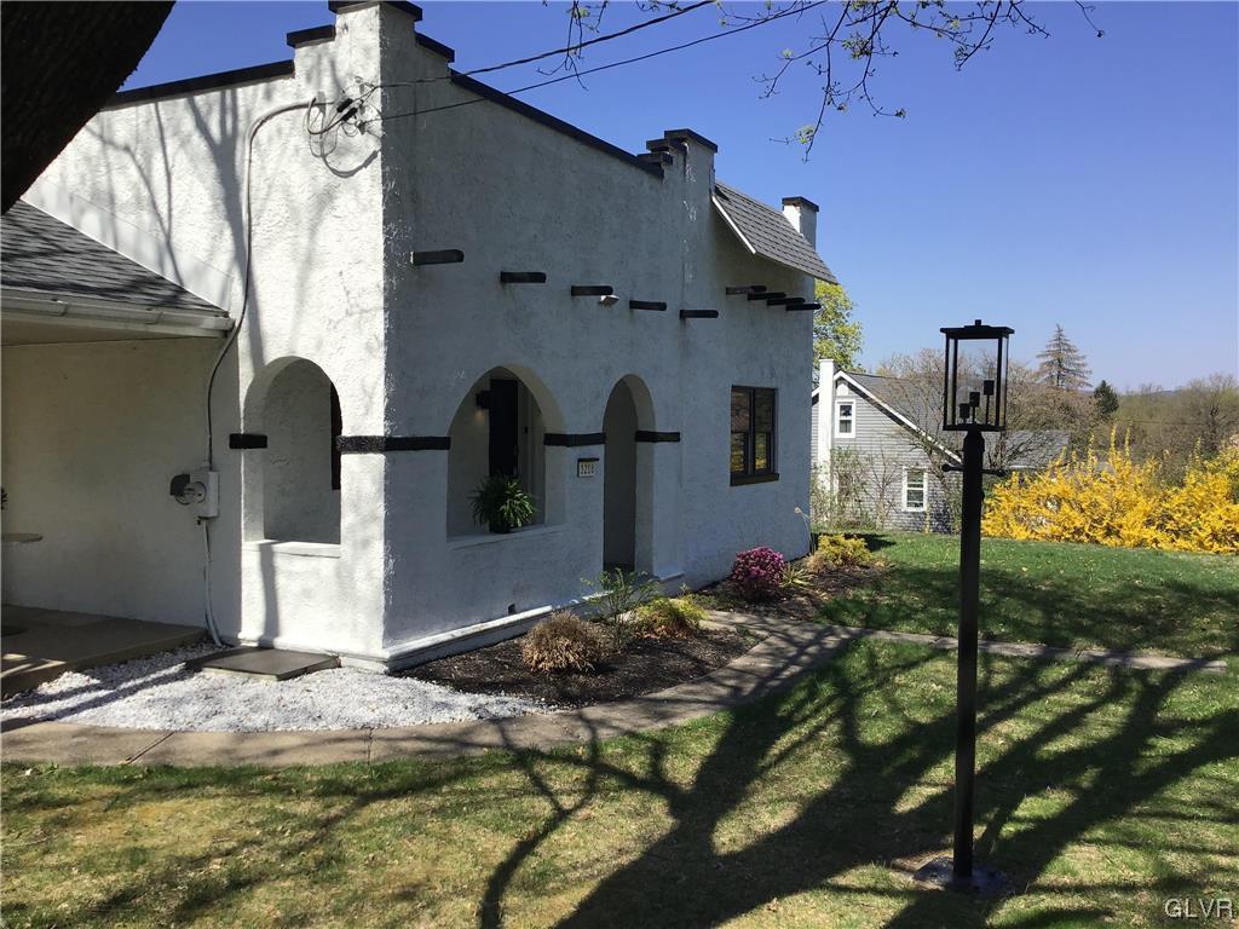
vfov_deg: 45.4
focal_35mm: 31
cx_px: 620
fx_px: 1110
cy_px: 464
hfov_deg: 58.4
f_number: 2.4
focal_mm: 3.3
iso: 25
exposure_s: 1/1508
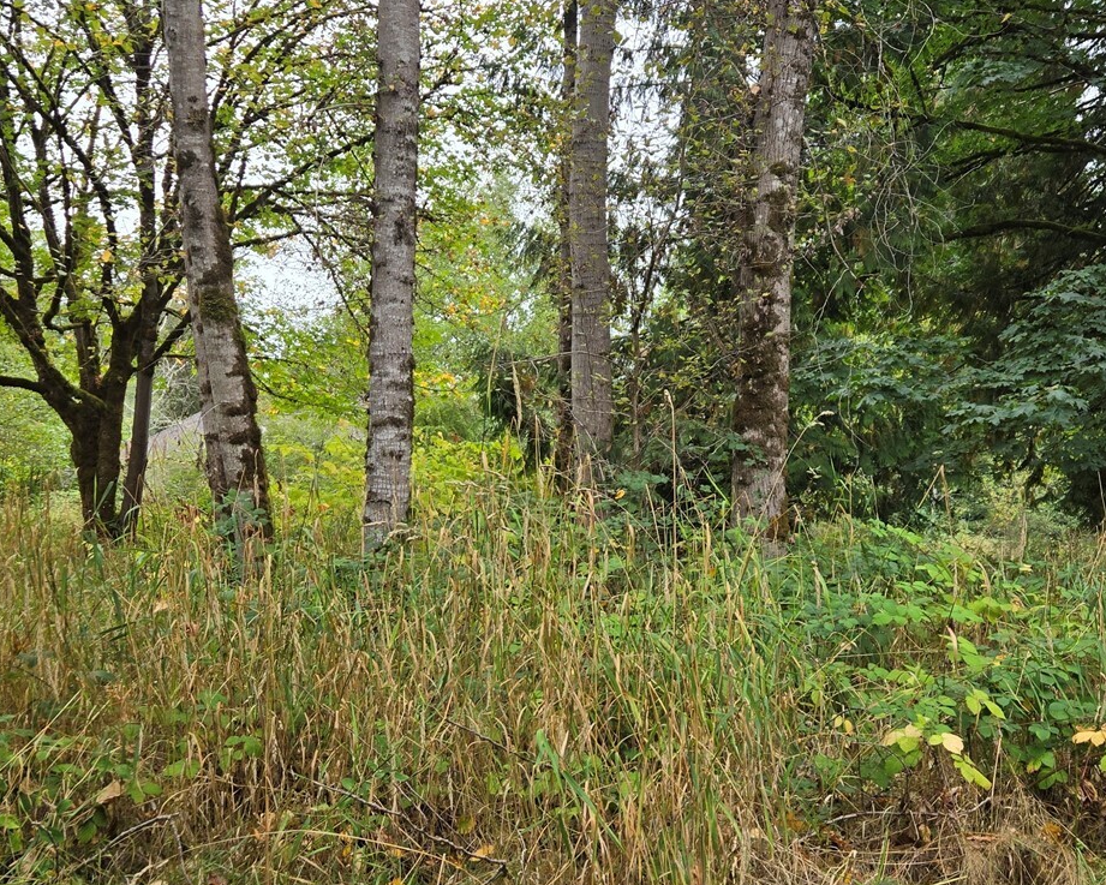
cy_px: 485
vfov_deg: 38.2
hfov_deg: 46.8
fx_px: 1277
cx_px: 592
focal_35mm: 39
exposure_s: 1/180
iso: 80
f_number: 1.8
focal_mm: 5.4
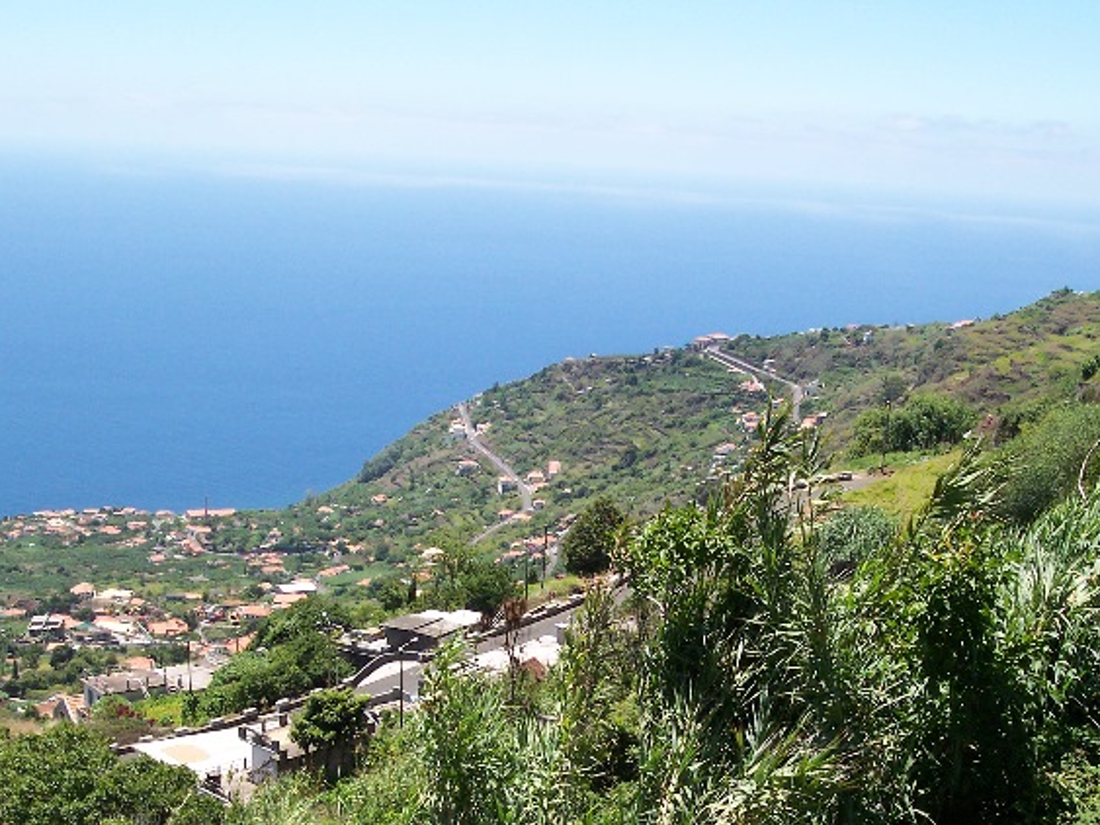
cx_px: 541
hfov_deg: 35.5
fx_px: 1716
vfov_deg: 26.8
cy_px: 563
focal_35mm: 54
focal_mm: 8
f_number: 4.8
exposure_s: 1/500
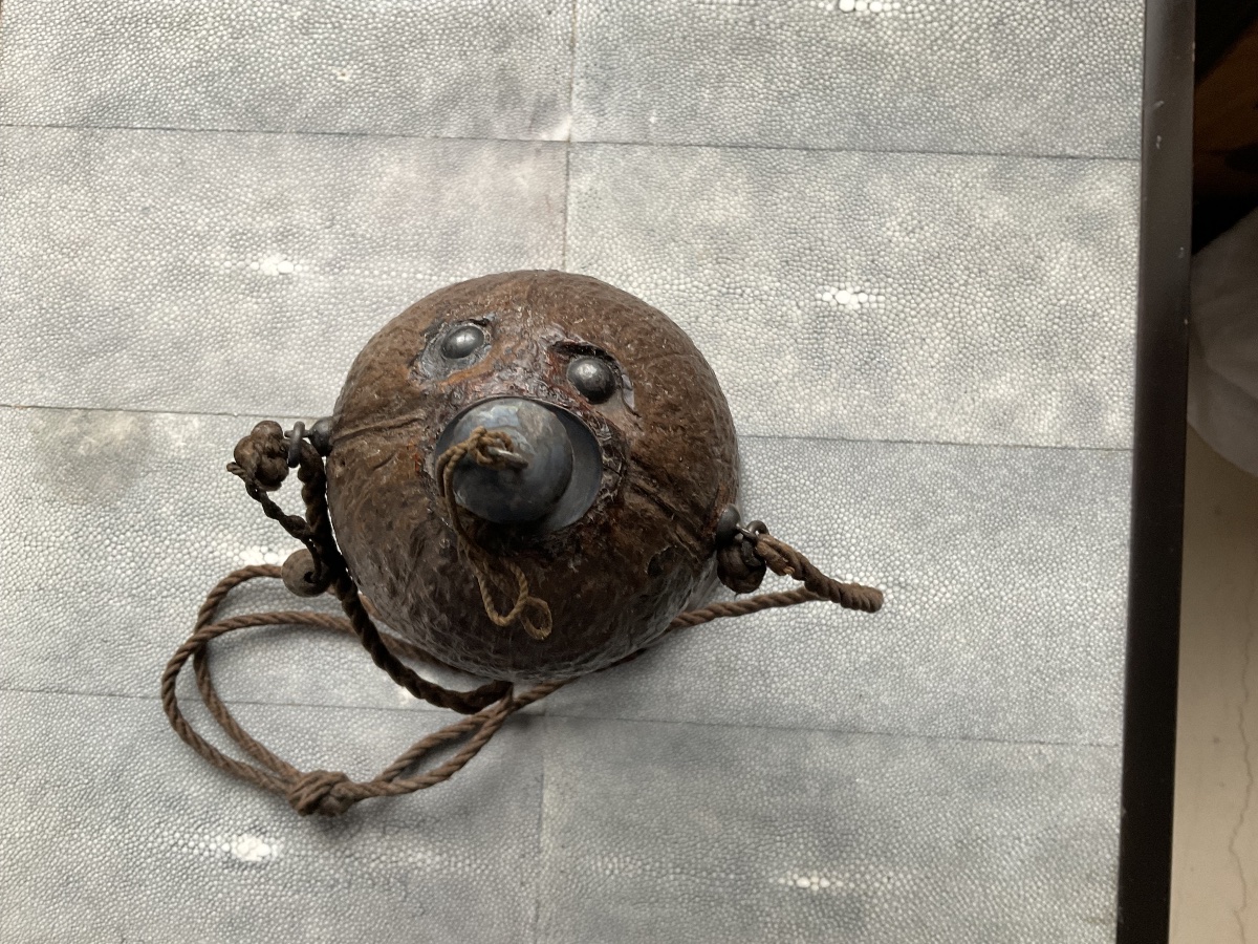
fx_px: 1054
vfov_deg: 48.2
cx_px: 629
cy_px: 472
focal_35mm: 29
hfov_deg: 61.7
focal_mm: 3
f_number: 1.8
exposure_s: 1/60
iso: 64
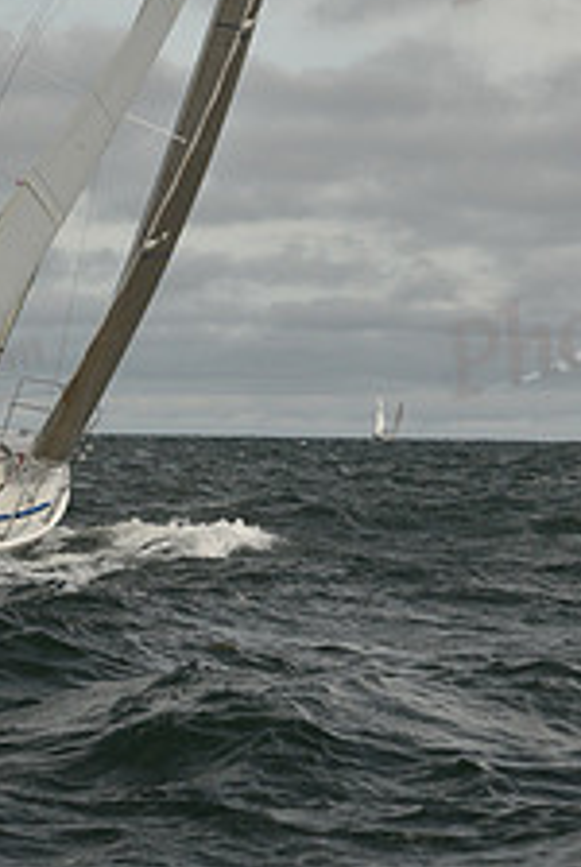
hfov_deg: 7.1
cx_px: 246
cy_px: -240
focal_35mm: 194
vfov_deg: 10.4
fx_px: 4682
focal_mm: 75
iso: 320
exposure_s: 1/1000
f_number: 7.1
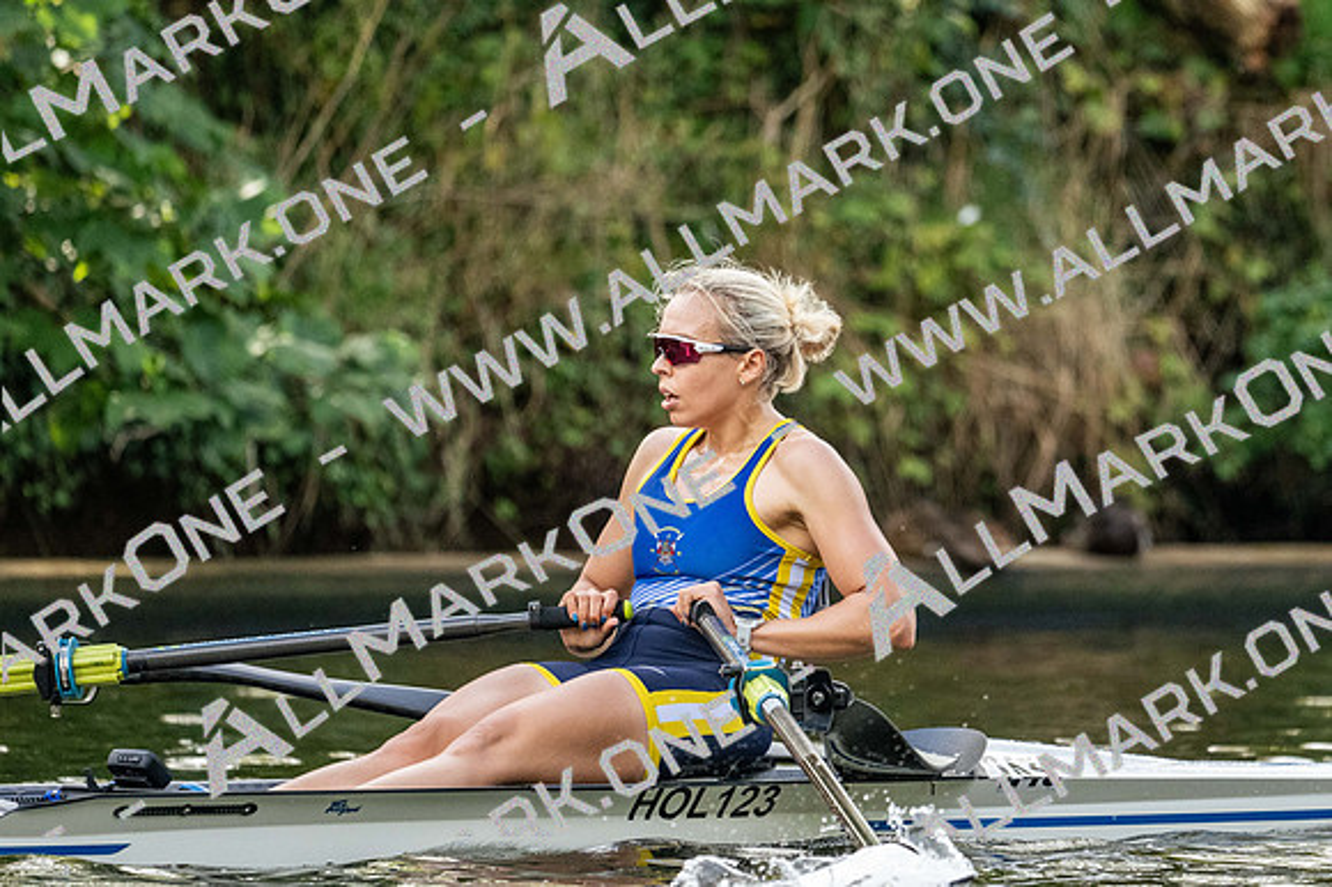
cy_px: 444
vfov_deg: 2.3
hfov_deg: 3.4
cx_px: 666
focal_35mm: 600
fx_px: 22192
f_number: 4.5
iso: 2000
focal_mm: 400
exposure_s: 1/2500
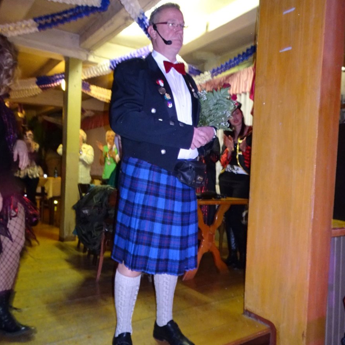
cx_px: 173
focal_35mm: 29
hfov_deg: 55.6
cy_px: 185
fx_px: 327
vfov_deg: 55.6
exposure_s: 1/13
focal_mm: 4.1
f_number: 3.5
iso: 640
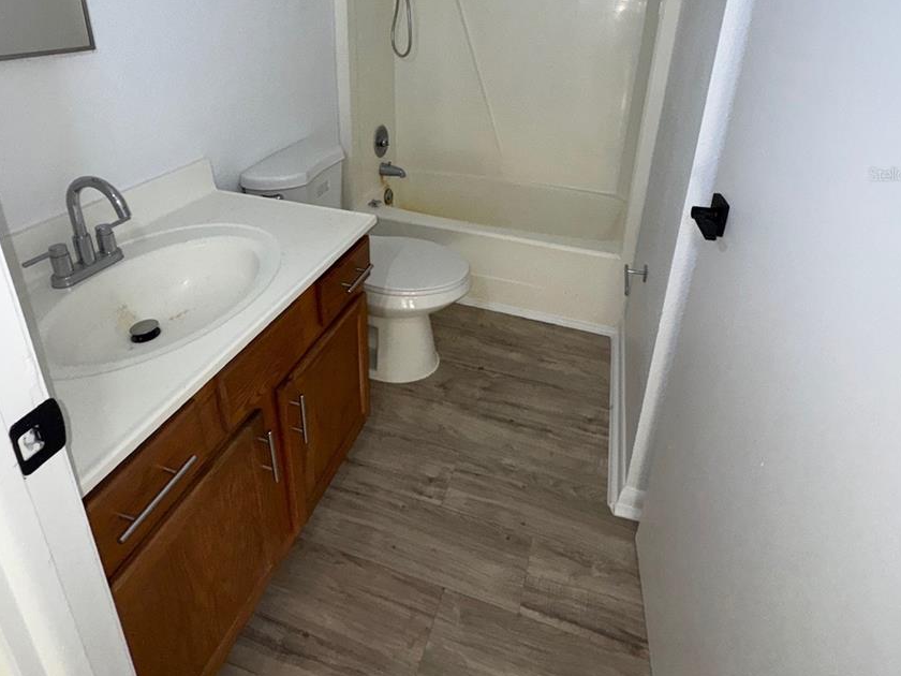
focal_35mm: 20
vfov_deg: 62.4
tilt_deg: -21.0
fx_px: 521
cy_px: 174
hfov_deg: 81.7
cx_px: 462
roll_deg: -2.1
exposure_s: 1/121
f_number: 2.2
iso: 160
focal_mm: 2.22
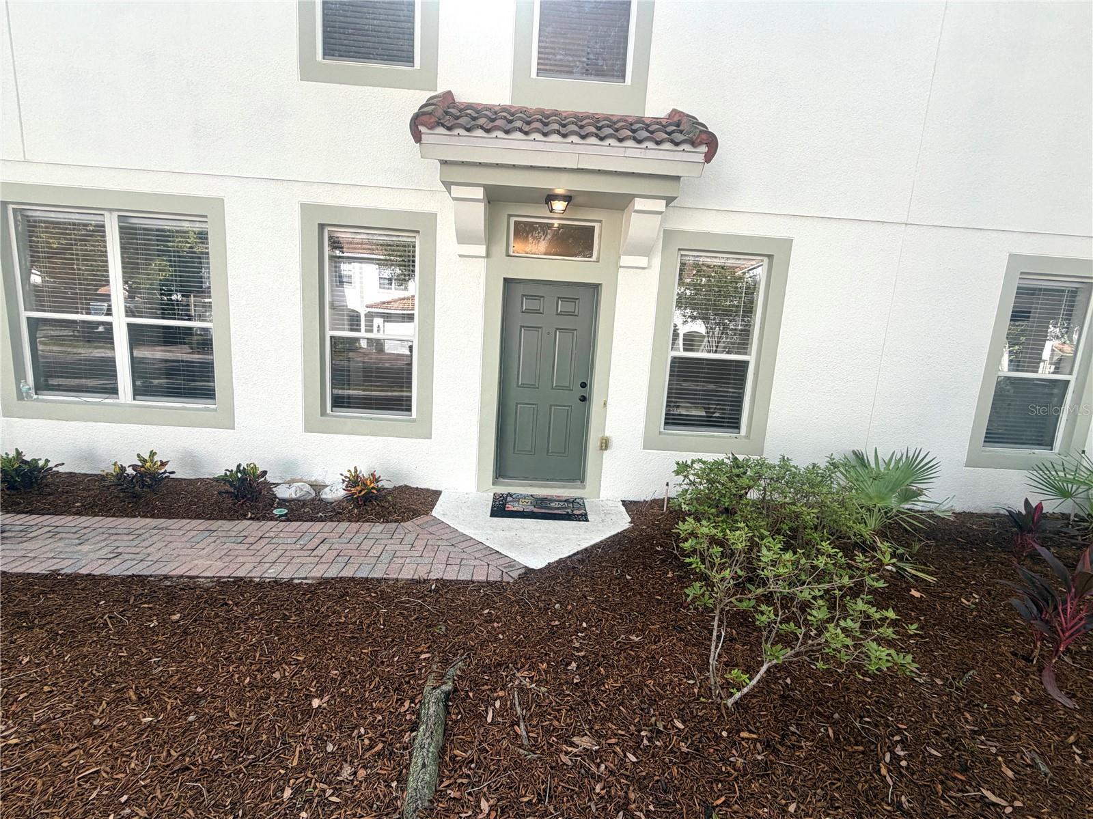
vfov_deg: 85.6
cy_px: 410
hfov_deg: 102.1
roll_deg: +0.9
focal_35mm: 14
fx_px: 442
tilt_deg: -9.2
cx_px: 546
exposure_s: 1/213
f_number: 2.2
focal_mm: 2.22
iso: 40
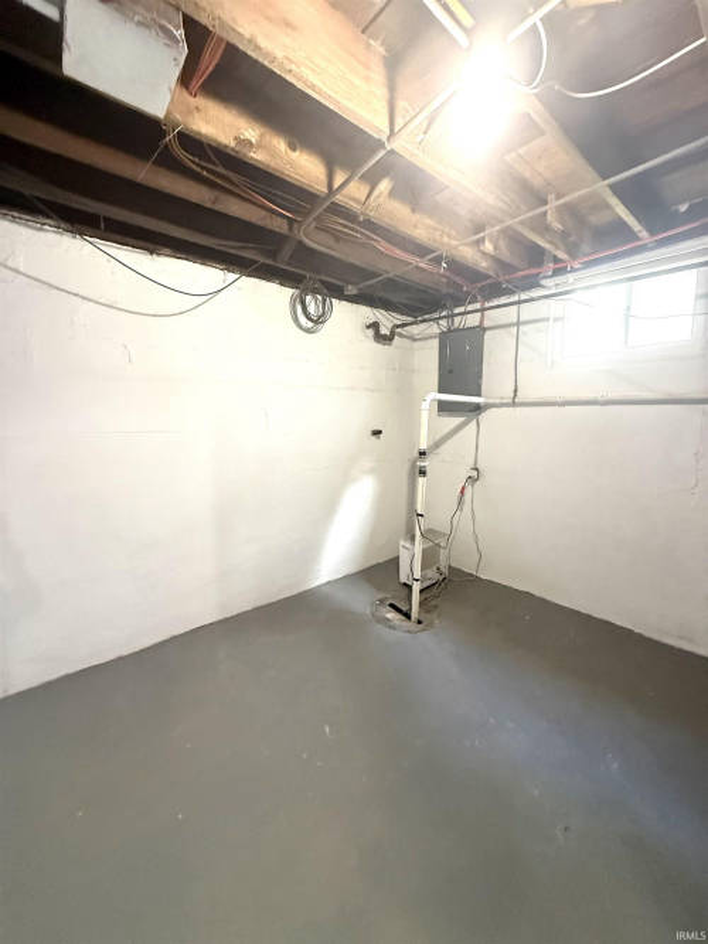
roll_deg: +1.0
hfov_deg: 85.7
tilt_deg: -7.9
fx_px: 382
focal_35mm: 14
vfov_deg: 102.1
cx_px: 354
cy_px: 472
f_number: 2.2
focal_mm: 2.22
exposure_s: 1/60
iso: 640
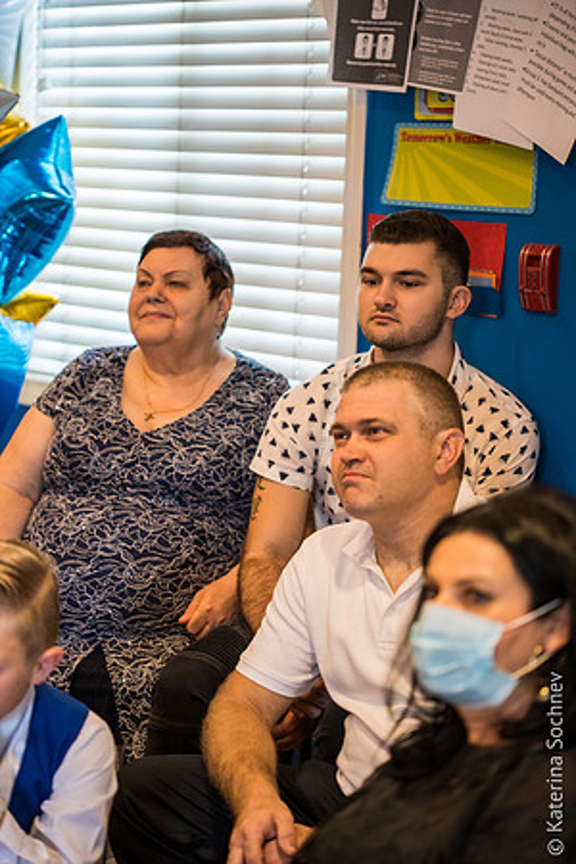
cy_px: 432
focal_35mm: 100
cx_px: 288
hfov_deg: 13.7
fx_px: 2400
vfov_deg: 20.4
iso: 1600
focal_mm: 100
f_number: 2.8
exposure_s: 1/80
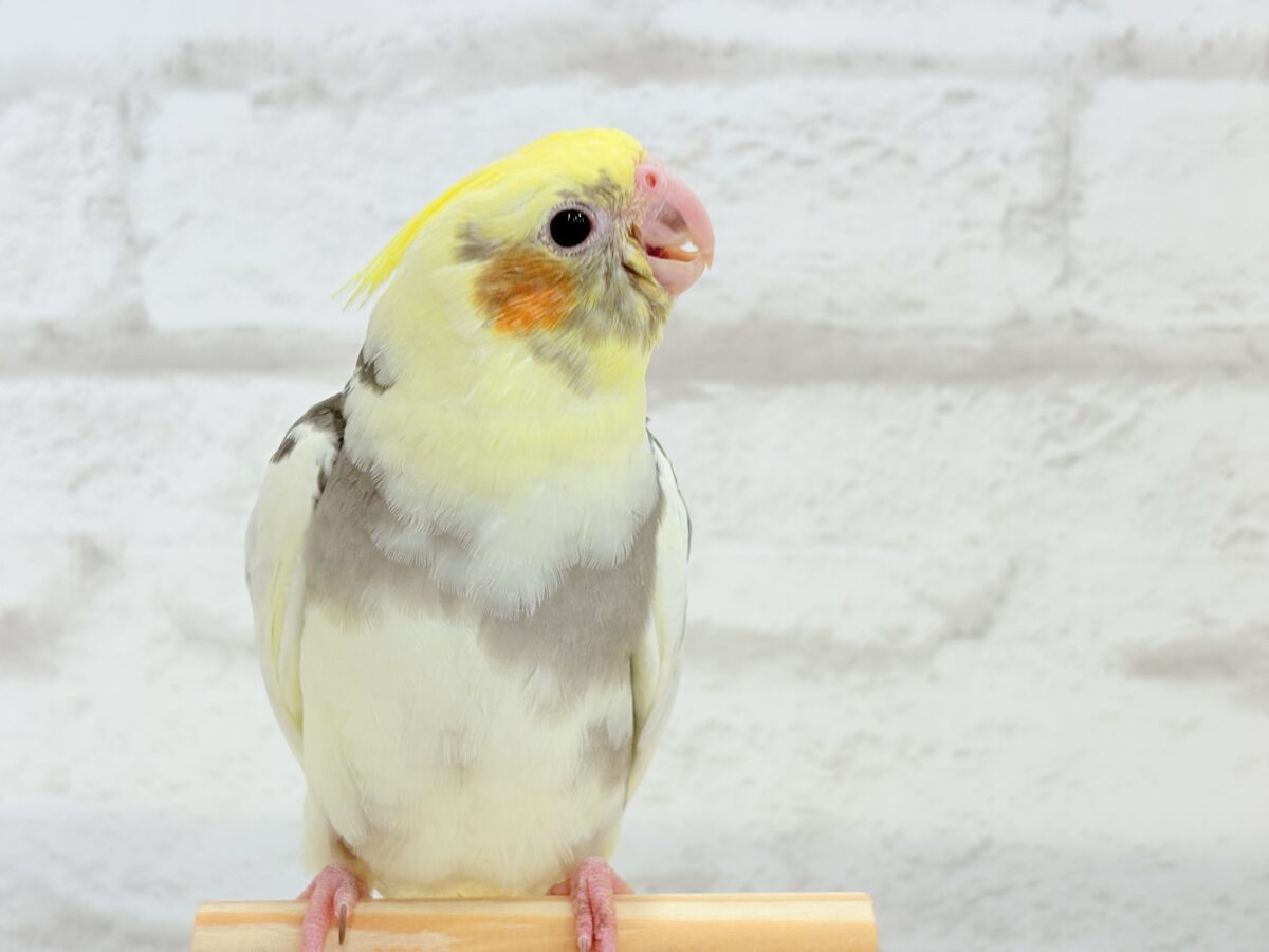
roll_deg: +0.5
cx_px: 634
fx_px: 1906
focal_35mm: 52
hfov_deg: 36.8
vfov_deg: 28.0
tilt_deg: +2.5
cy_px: 476
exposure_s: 1/50
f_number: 1.6
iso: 25
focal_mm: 5.96
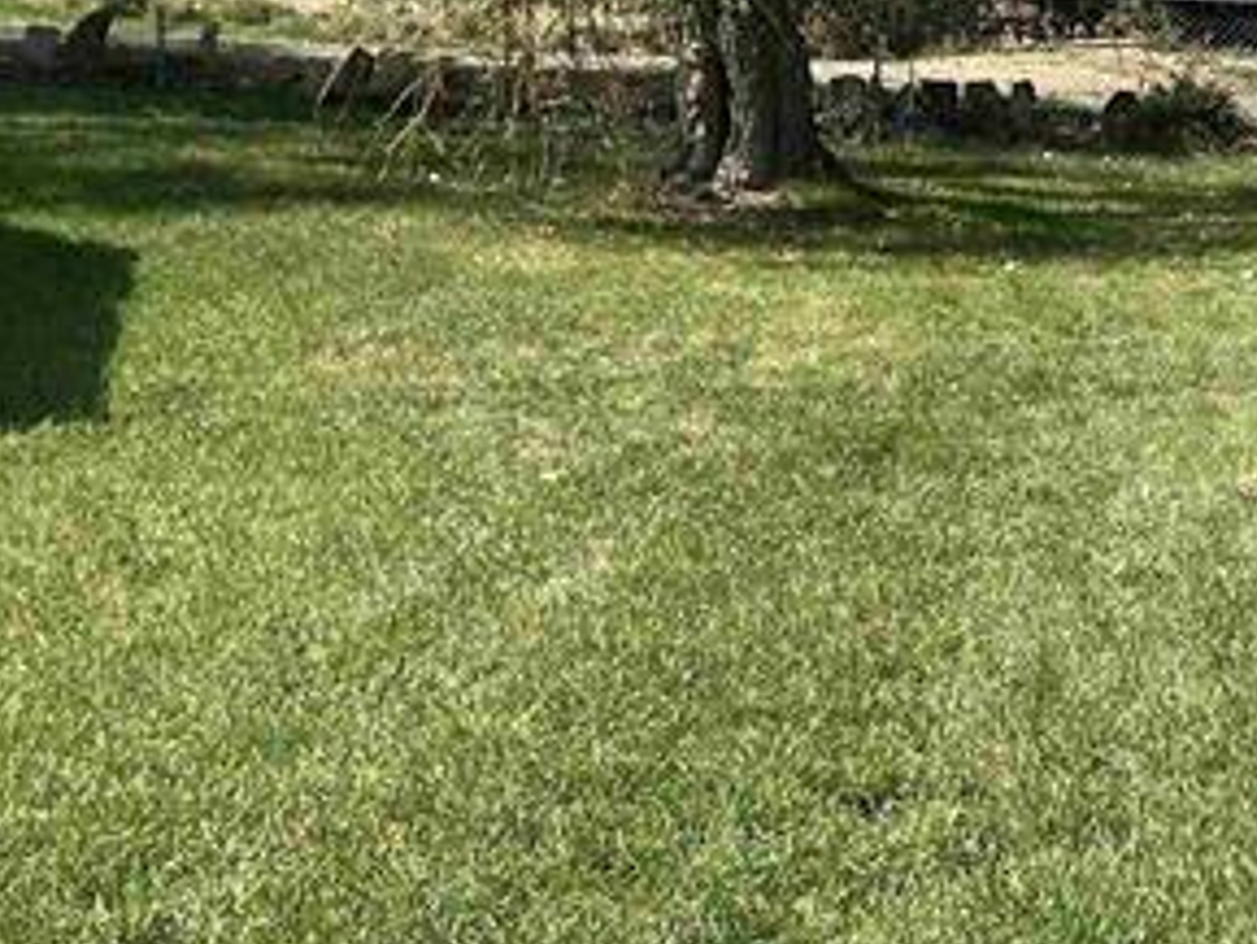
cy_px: 13
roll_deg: -1.4
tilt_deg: -2.1
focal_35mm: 85
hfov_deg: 22.9
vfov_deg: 17.0
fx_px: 3088
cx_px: 892
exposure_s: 1/4184
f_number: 1.78
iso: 80
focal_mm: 6.86
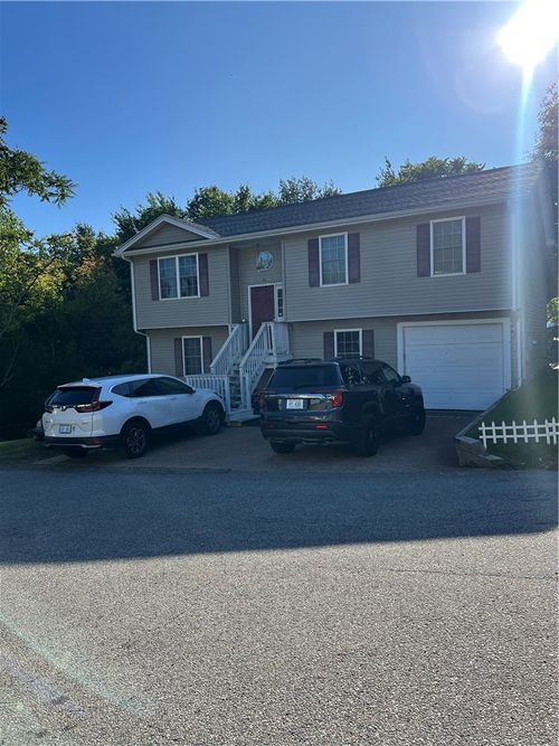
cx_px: 280
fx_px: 560
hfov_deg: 53.0
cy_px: 373
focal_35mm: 26
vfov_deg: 67.3
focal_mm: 5.7
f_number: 1.5
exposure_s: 1/3257
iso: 50
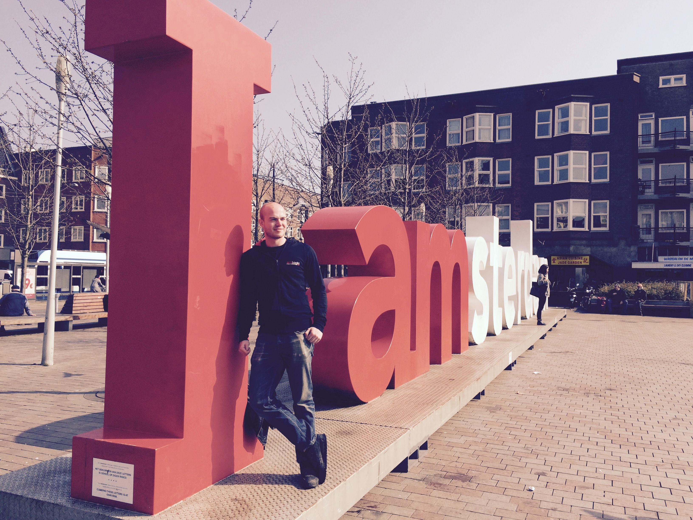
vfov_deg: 48.2
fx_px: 581
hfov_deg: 61.7
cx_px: 346
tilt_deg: +1.7
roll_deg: +0.6
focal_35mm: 29
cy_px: 260
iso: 32
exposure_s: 1/1786
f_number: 2.2
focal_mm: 4.15
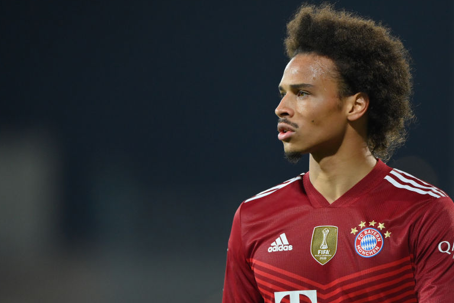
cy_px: 165
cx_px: 290
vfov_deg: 2.6
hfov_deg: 3.9
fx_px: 6725
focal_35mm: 533
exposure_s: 1/2000
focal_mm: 400
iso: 3200
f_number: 3.2
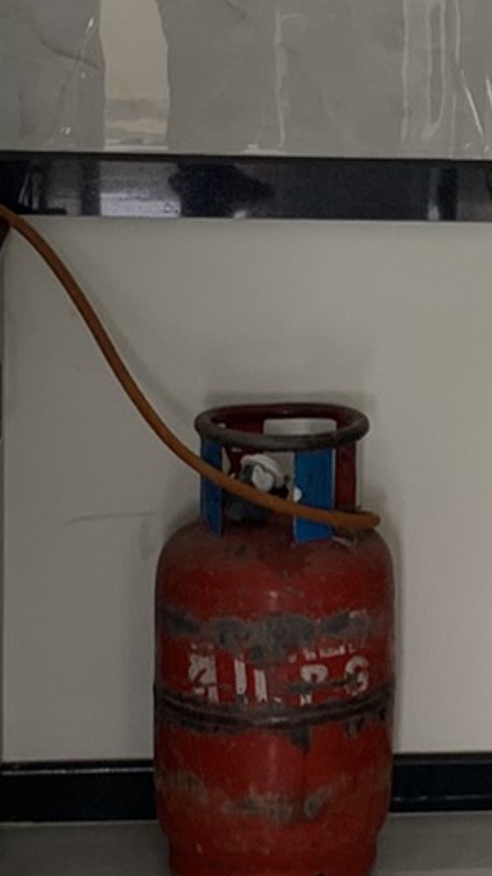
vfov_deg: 17.3
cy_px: 380
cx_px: 657
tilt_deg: -11.8
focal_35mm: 124
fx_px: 2878
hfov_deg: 9.6
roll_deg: -2.7
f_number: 1.8
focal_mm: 4.25
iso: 50
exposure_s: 1/49
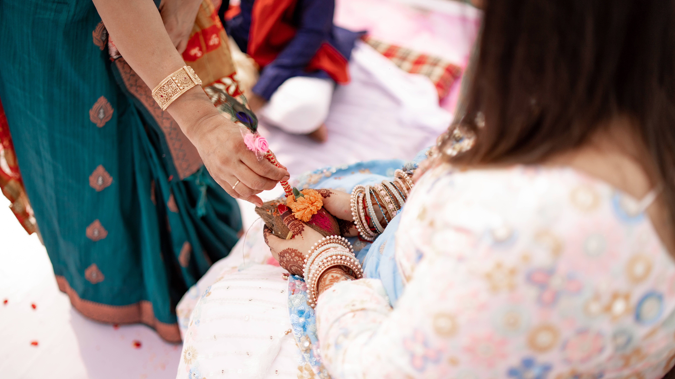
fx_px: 662
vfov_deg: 31.9
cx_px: 335
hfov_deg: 54.0
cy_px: 215
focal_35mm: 37
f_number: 1.4
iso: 320
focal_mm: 35
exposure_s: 1/6400
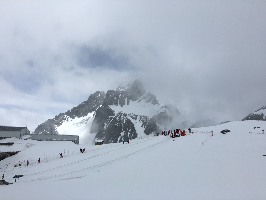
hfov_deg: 61.7
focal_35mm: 29
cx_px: 133
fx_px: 223
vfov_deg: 48.2
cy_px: 100
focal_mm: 4.15
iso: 25
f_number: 2.2
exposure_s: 1/7692
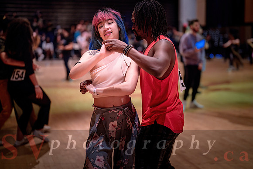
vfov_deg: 24.5
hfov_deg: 36.1
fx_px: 388
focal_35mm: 55
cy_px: 76
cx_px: 140
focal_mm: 50
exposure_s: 1/250
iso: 1250
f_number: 1.2
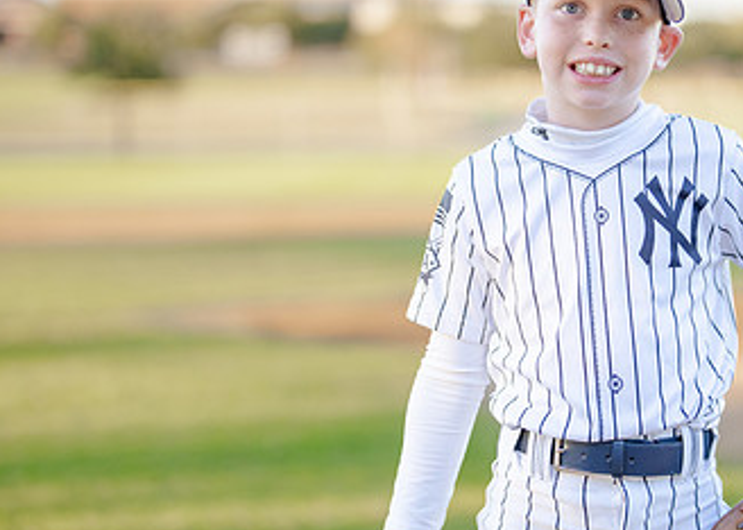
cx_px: 615
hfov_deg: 17.0
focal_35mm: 117
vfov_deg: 12.3
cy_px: 232
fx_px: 2468
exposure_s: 1/1600
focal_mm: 50
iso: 250
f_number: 1.2
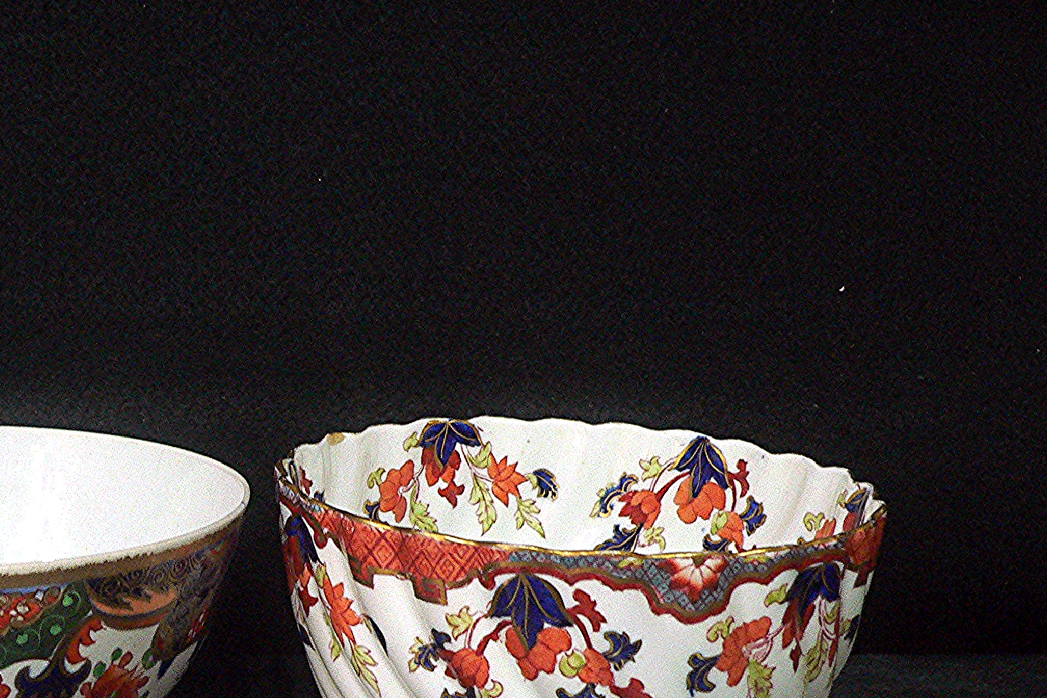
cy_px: 529
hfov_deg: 35.6
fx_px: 1599
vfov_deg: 24.3
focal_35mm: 55
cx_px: 298
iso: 400
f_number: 2.8
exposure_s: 1/20
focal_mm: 6
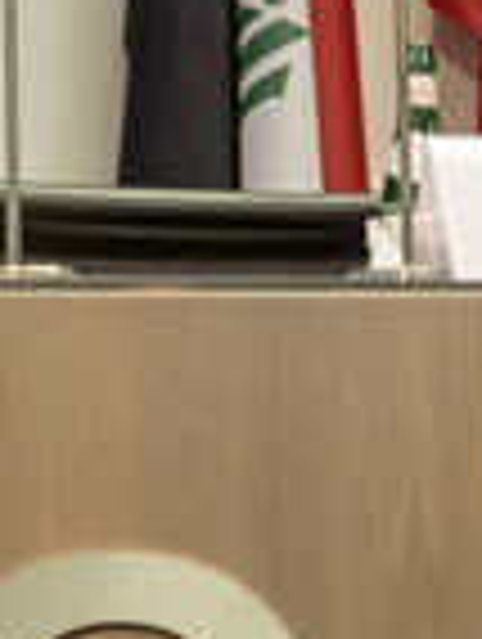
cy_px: -124
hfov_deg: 3.8
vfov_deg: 5.2
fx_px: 6997
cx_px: -1261
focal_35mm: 378
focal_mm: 70
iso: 3200
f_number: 2.8
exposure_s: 1/400
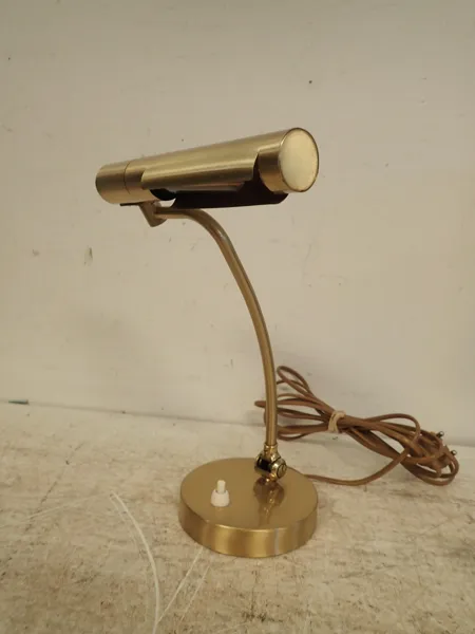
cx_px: 238
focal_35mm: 25
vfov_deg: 69.4
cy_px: 317
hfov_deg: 54.9
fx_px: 457
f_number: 2
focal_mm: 4.5
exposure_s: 1/40
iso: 200
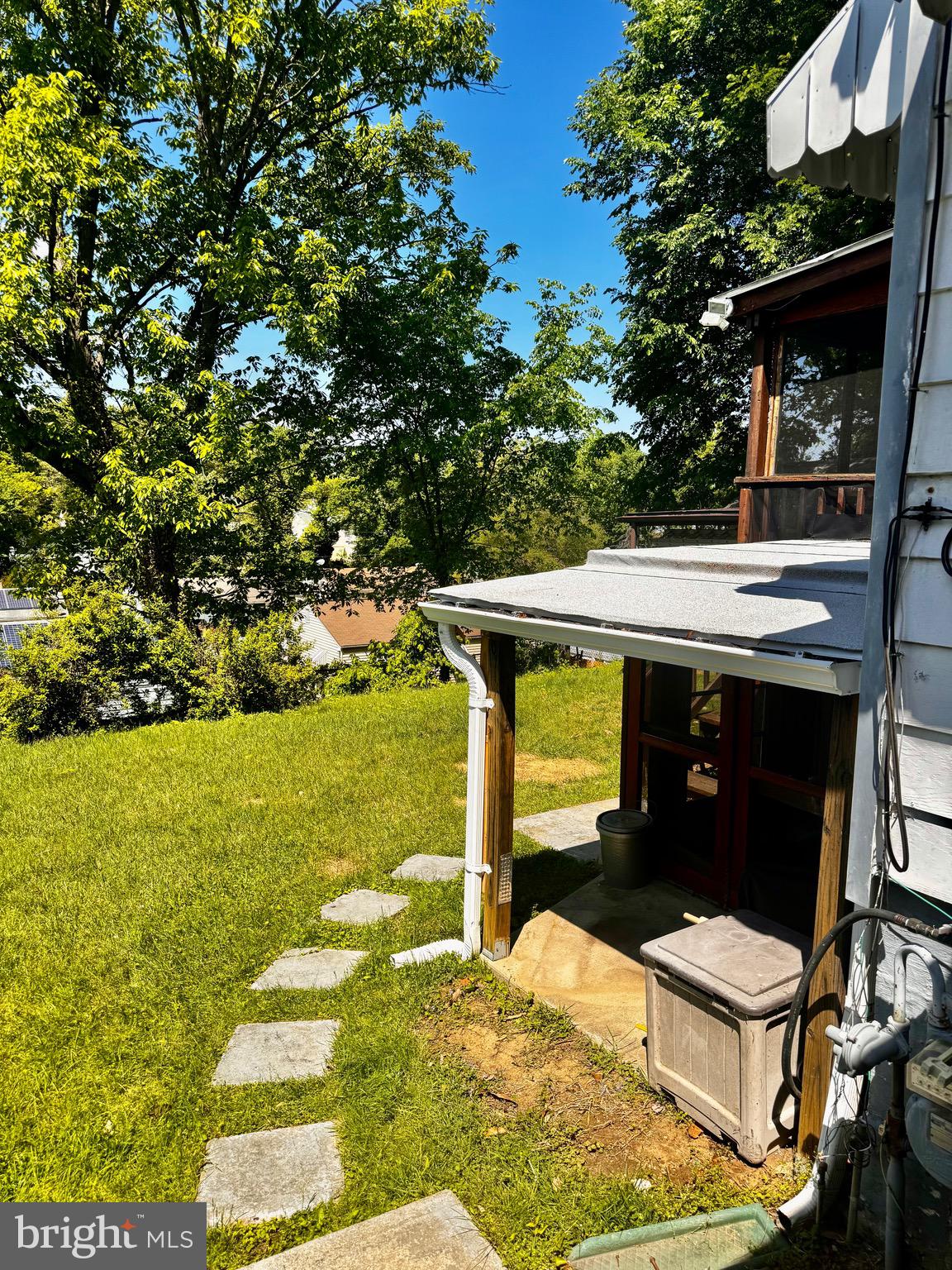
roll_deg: -1.0
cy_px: 635
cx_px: 476
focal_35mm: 24
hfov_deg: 56.8
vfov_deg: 71.6
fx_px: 880
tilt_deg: -8.5
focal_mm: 6.76
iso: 80
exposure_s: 1/2833
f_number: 1.78
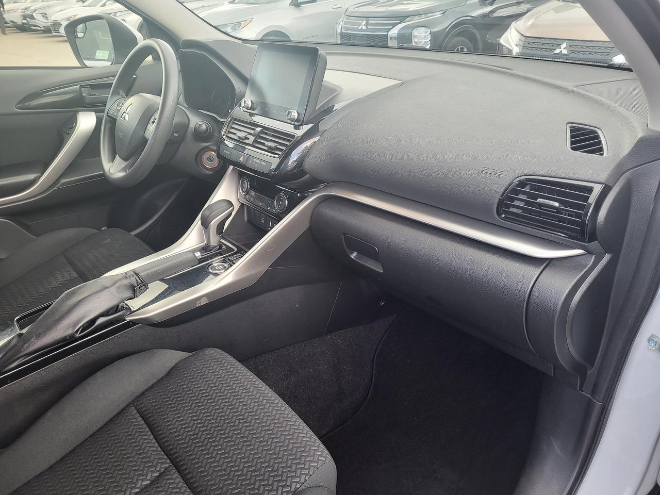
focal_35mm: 26
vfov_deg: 53.1
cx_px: 330
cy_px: 248
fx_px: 496
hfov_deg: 67.3
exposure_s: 1/120
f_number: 1.8
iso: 100
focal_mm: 5.4
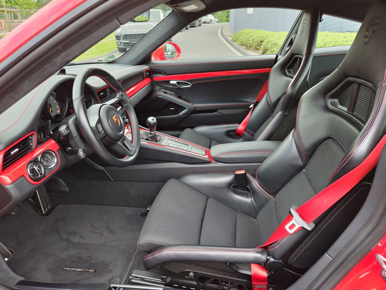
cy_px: 145
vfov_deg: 58.9
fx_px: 256
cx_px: 193
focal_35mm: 23
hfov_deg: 73.9
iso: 125
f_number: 1.8
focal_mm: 5.4
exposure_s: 1/100
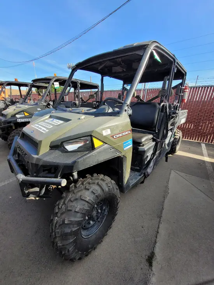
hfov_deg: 89.9
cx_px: 107
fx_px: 107
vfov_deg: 106.2
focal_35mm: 13
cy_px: 142
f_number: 2.2
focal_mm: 1.74
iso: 40
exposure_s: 1/519
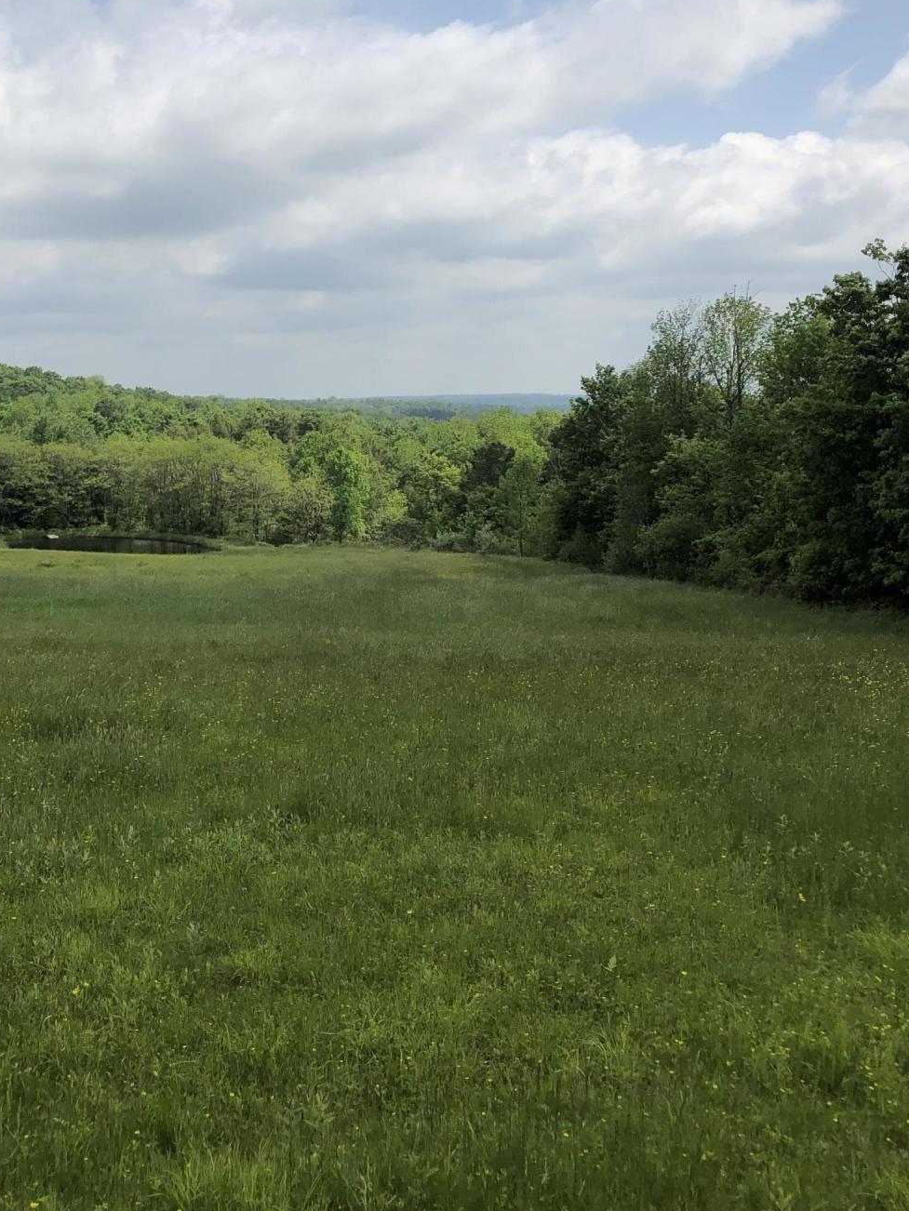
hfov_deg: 33.2
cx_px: 272
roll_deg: +0.2
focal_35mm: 43
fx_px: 1505
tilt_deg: +1.4
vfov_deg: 43.3
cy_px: 411
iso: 20
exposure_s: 1/3247
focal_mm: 3.99
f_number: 1.8
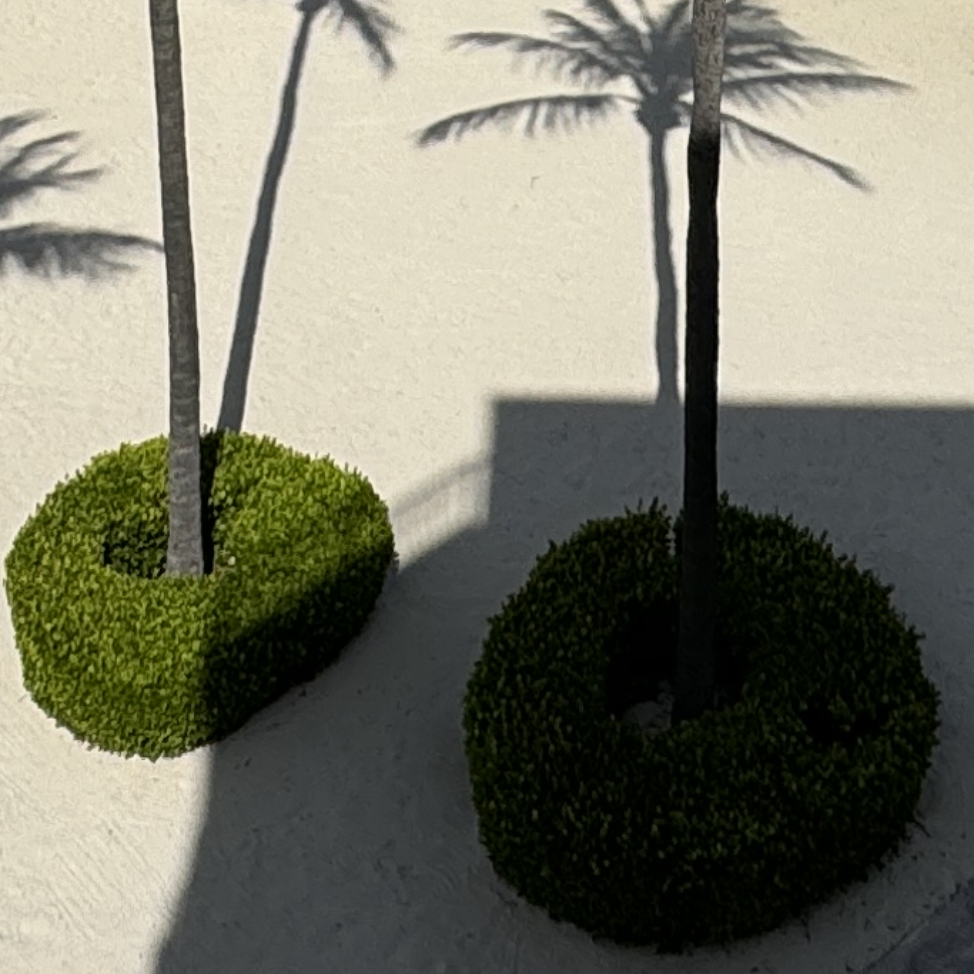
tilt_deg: -8.4
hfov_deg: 23.6
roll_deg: -0.8
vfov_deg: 19.1
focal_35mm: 73
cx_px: 375
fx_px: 2324
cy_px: -680
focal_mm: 2.22
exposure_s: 1/4367
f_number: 2.2
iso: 40
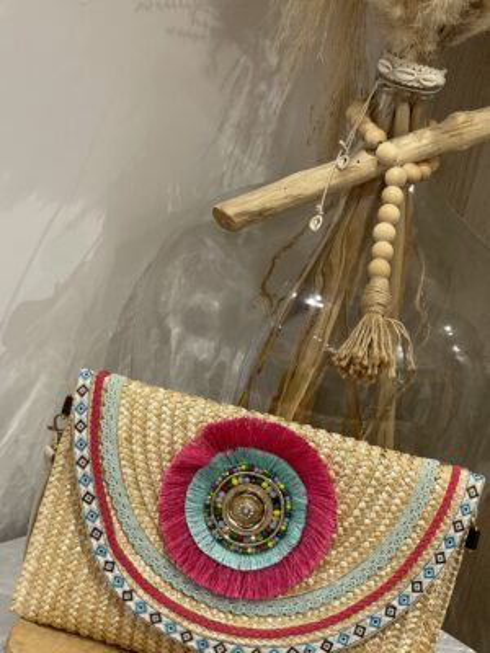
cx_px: 245
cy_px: 326
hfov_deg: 22.9
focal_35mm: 64
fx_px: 1208
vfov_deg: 30.3
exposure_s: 1/50
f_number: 2.2
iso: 160
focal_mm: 7.5
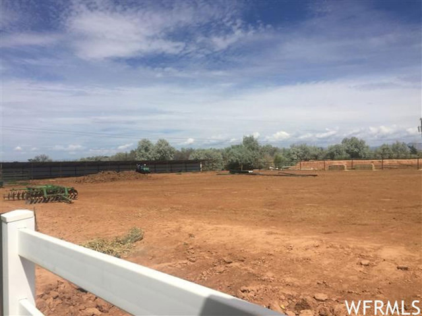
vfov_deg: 48.2
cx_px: 211
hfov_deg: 61.7
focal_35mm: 29
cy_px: 158
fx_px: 354
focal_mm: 4.15
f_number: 2.2
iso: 32
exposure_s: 1/3968
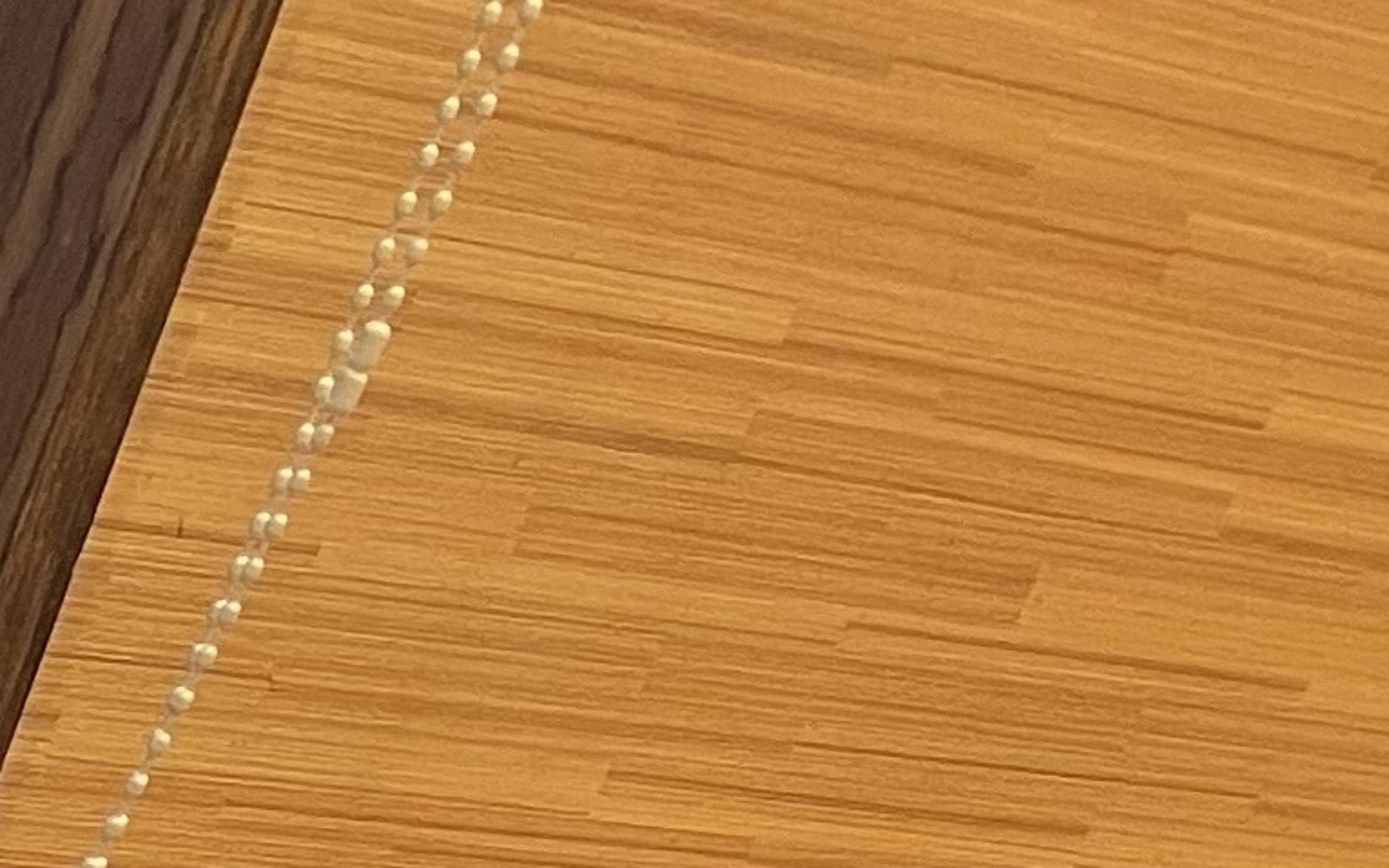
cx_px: -2067
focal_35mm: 145
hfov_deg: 11.6
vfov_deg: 8.0
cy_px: 2464
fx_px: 5490
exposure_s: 1/50
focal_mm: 4.2
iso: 80
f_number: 1.6
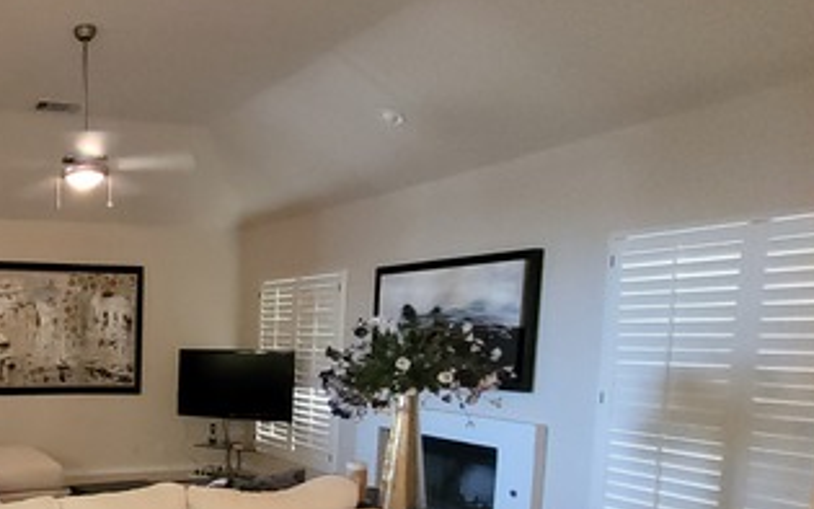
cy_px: 382
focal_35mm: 28
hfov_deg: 54.0
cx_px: 23
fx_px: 621
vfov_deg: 43.1
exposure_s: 1/30
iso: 500
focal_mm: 1.74
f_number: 2.2
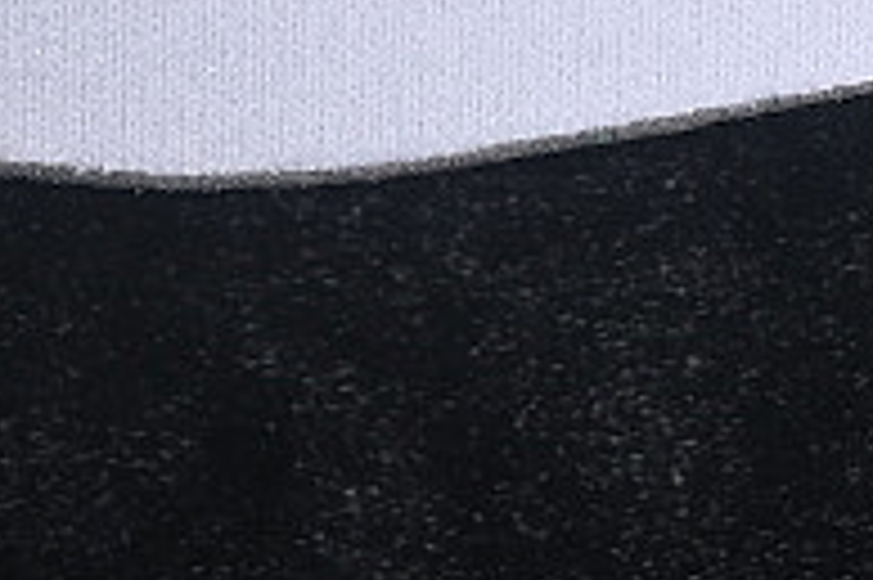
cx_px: 954
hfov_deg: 4.9
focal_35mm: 417
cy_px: -665
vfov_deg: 3.3
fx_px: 10103
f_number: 7.1
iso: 160
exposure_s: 1/80
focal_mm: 50
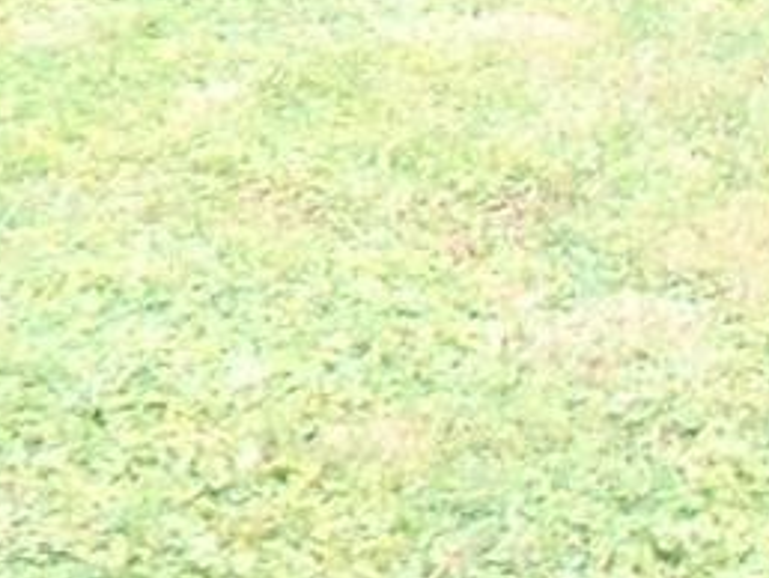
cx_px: 382
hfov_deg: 19.1
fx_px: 2290
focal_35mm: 103
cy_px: -179
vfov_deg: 13.8
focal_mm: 4.6
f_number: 3.2
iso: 400
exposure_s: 1/125
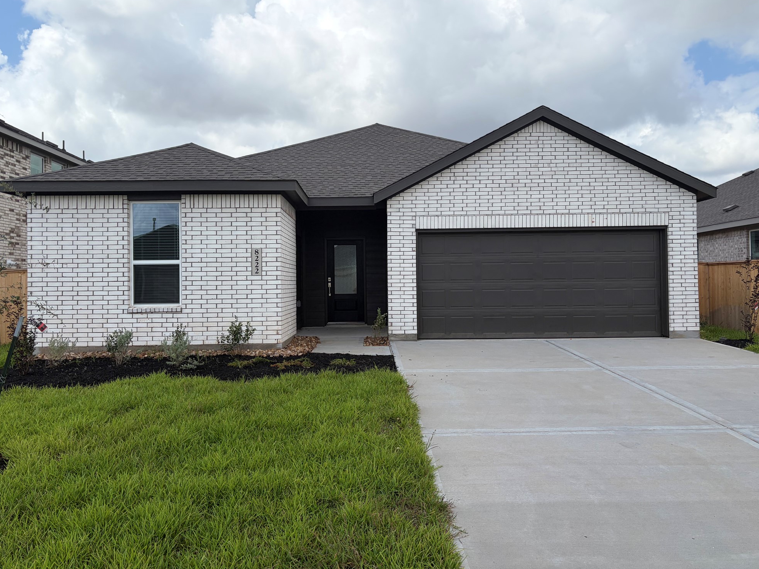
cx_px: 370
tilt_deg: +1.6
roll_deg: +1.0
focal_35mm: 27
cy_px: 278
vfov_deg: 51.3
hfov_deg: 65.3
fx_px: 592
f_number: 1.6
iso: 64
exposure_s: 1/5348
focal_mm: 5.96
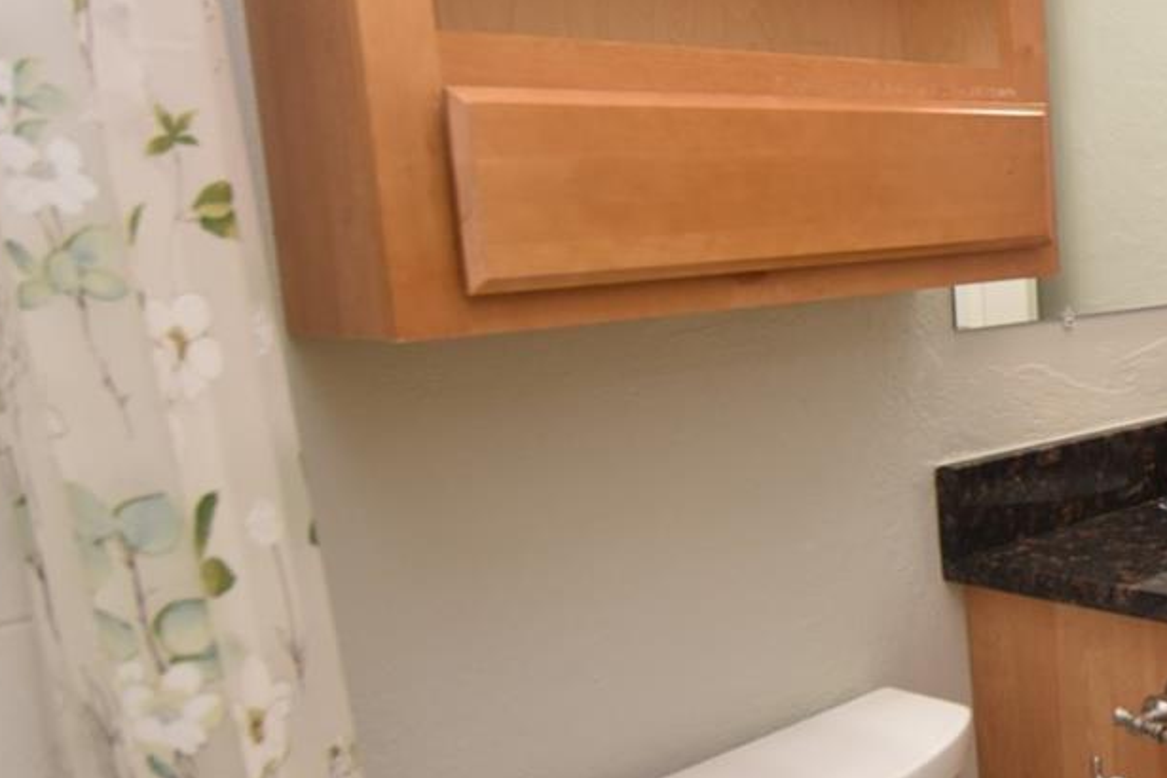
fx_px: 1264
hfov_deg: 40.3
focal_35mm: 39
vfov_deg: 34.2
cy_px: 397
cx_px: 1277
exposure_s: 1/60
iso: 220
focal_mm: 10
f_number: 4
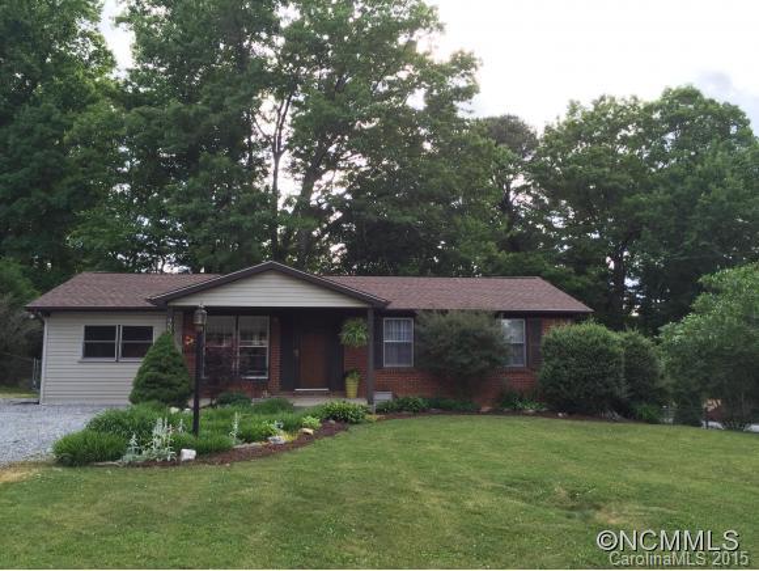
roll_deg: -1.4
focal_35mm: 29
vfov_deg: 48.3
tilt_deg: +7.7
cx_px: 380
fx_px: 636
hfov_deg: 61.6
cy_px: 286
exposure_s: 1/204
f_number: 2.2
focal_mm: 4.15
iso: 32
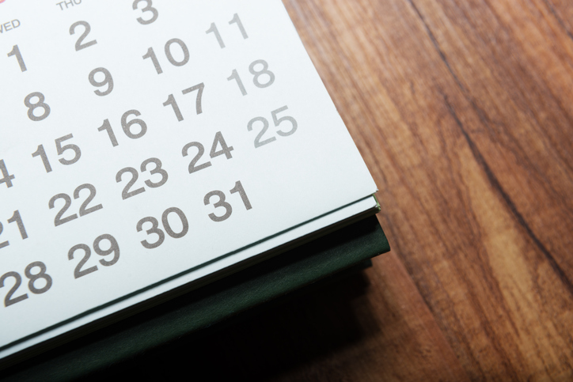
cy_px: 191
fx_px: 1114
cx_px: 286
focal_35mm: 70
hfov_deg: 28.8
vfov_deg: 19.5
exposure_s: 1/200
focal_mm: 70
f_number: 10
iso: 100
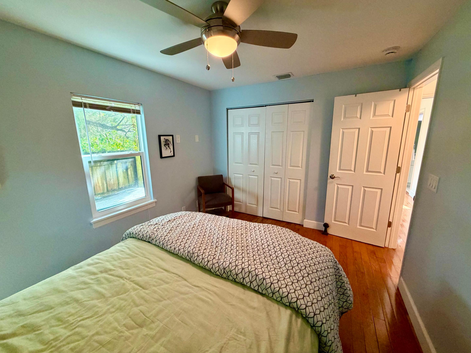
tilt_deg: -11.5
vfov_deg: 85.7
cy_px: 176
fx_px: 190
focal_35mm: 14
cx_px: 236
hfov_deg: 102.1
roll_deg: +1.2
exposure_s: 1/60
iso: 250
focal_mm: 2.22
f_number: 2.2
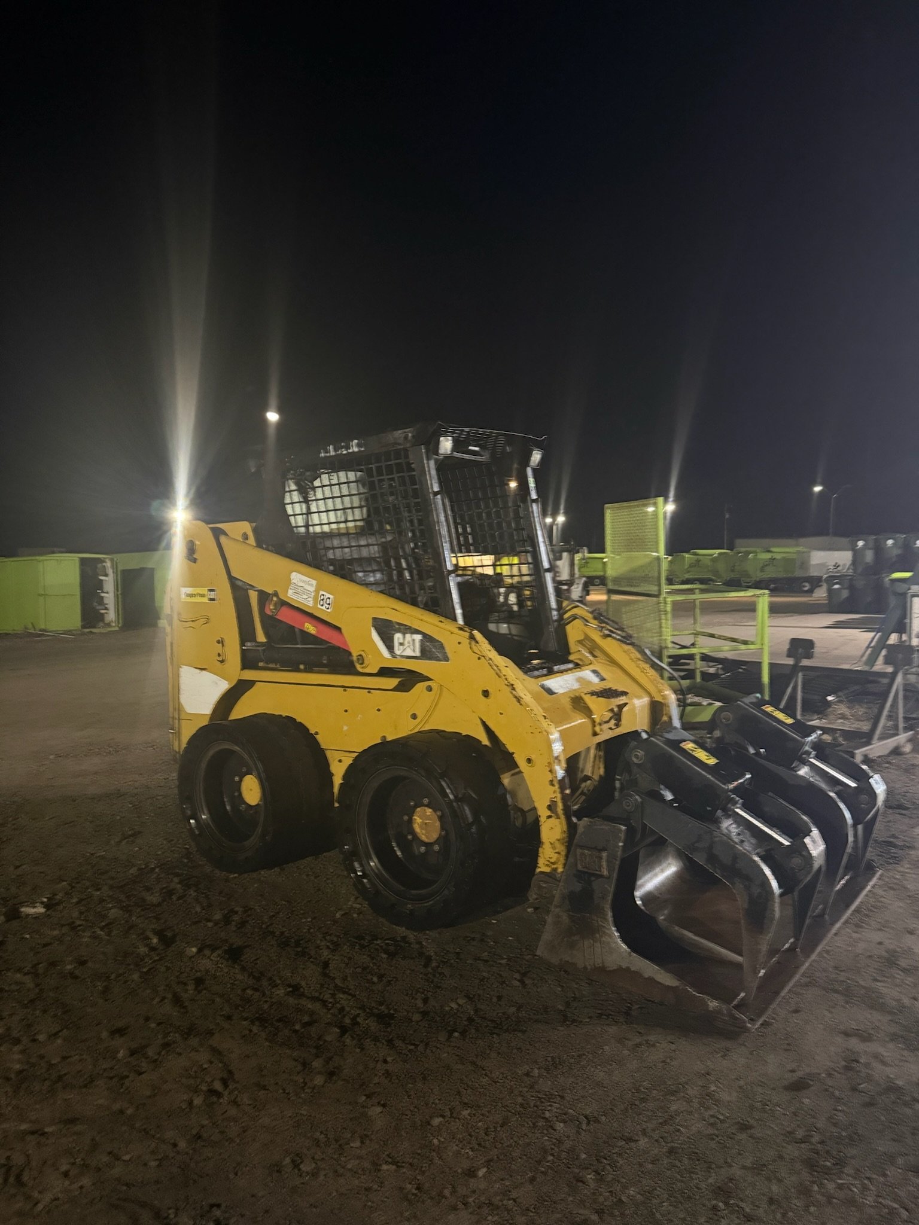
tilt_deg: -4.8
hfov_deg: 56.8
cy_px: 612
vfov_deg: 71.6
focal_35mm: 24
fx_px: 850
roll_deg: -0.6
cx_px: 460
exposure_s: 1/30
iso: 1250
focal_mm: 6.76
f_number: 1.78
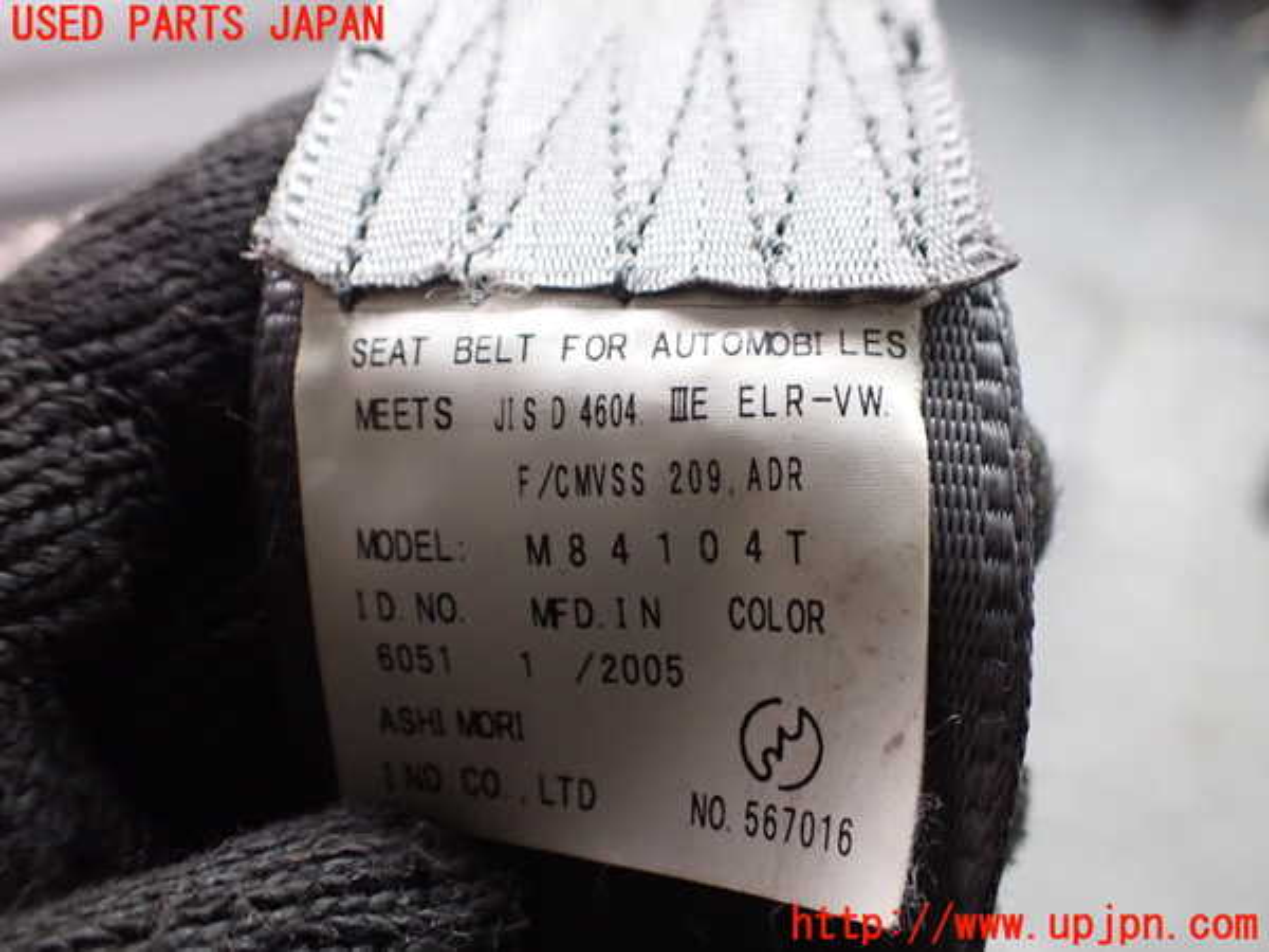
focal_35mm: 30
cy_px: 476
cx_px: 634
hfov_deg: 60.0
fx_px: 1100
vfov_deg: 46.8
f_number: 2.3
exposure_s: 1/60
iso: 800
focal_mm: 5.4
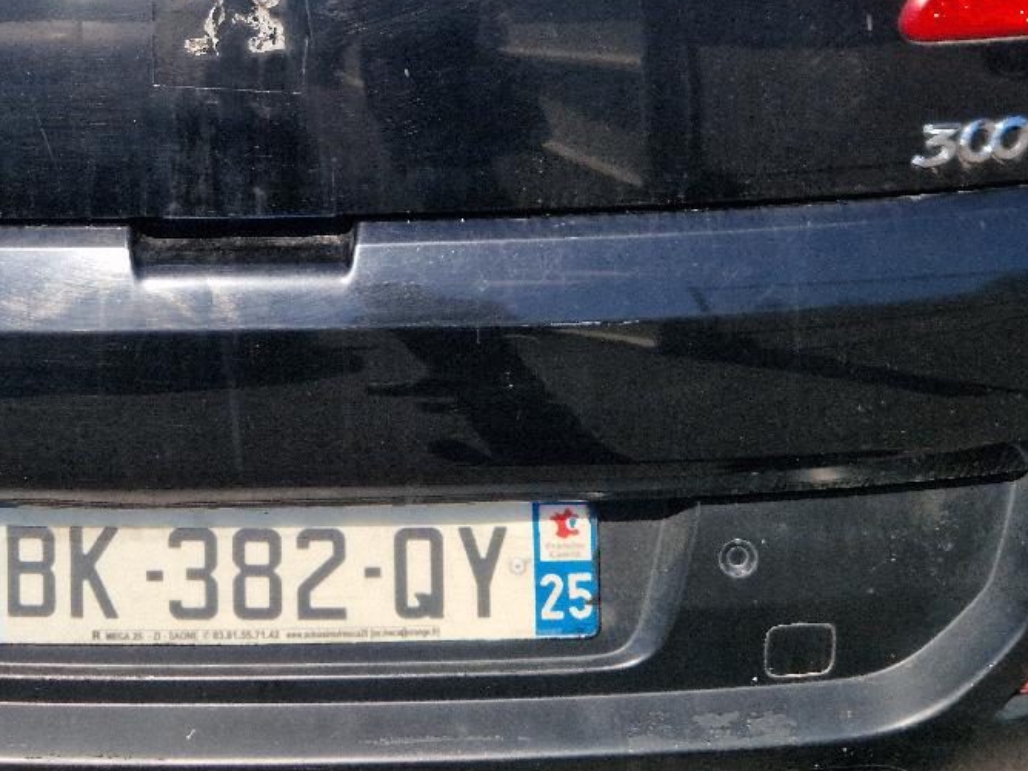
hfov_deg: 30.9
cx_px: 325
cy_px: 63
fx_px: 1841
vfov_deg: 23.0
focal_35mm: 62
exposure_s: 1/1667
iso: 50
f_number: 1.8
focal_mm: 5.4
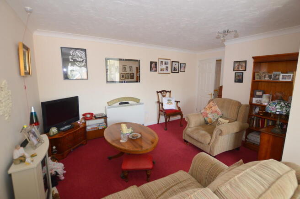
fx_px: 137
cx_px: 150
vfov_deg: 71.9
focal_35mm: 16
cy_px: 100
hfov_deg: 95.0
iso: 720
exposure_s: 1/60
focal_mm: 11
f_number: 3.5
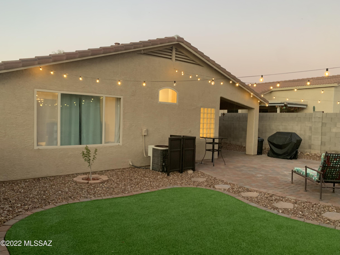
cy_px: 128
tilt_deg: -3.6
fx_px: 255
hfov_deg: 67.3
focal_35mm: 26
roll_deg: -1.3
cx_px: 170
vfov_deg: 53.1
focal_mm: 4.25
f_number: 1.8
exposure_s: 1/60
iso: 200
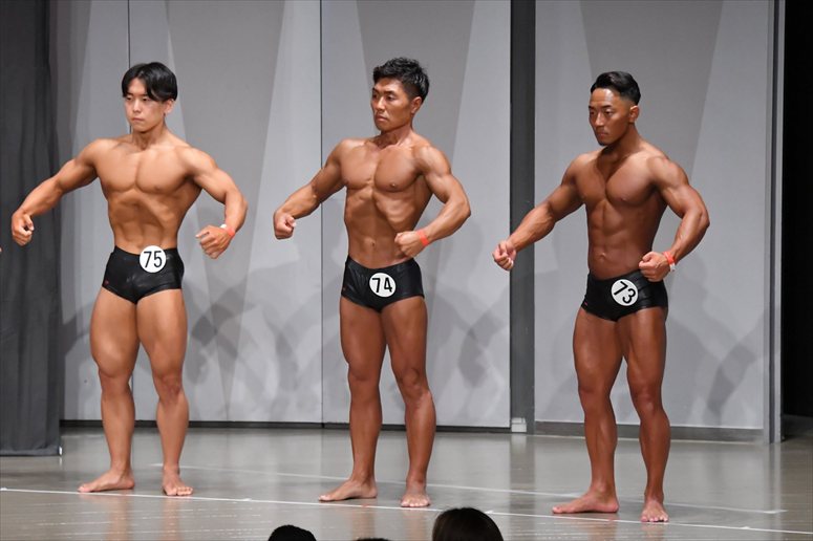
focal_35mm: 217
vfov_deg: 6.3
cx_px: 406
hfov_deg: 9.5
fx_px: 4898
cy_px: 270
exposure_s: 1/400
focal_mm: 145
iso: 6400
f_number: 5.6
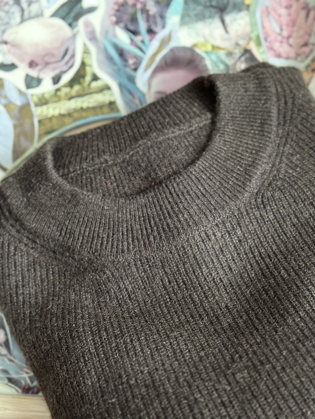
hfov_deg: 30.3
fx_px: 582
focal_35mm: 48
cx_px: 158
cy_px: 210
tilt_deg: -74.3
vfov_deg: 39.7
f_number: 1.78
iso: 800
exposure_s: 1/35
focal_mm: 6.86
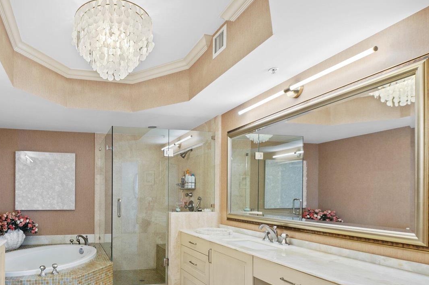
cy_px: 198
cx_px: 116
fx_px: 250
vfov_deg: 57.6
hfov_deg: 76.3
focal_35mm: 21
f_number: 8
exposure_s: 1/2
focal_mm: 14
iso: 200
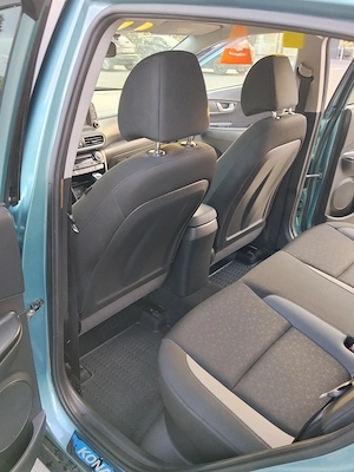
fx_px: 395
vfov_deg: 61.7
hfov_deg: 48.2
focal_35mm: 29
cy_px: 236
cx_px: 177
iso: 125
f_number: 1.8
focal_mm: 4.22
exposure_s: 1/50
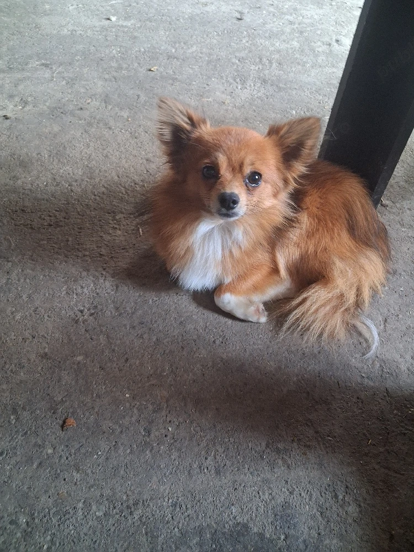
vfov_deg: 65.3
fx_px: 431
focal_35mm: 27
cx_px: 207
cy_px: 276
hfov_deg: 51.4
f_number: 1.8
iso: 500
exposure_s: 1/25
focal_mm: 4
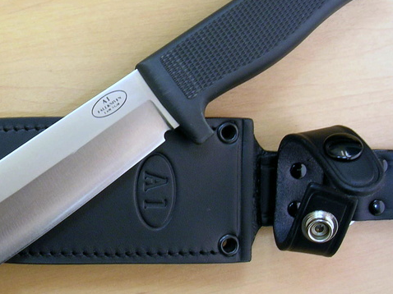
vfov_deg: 23.3
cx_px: 114
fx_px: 715
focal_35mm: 63
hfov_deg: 30.4
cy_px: 129
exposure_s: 1/11.6
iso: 50
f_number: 2.8
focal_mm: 5.8
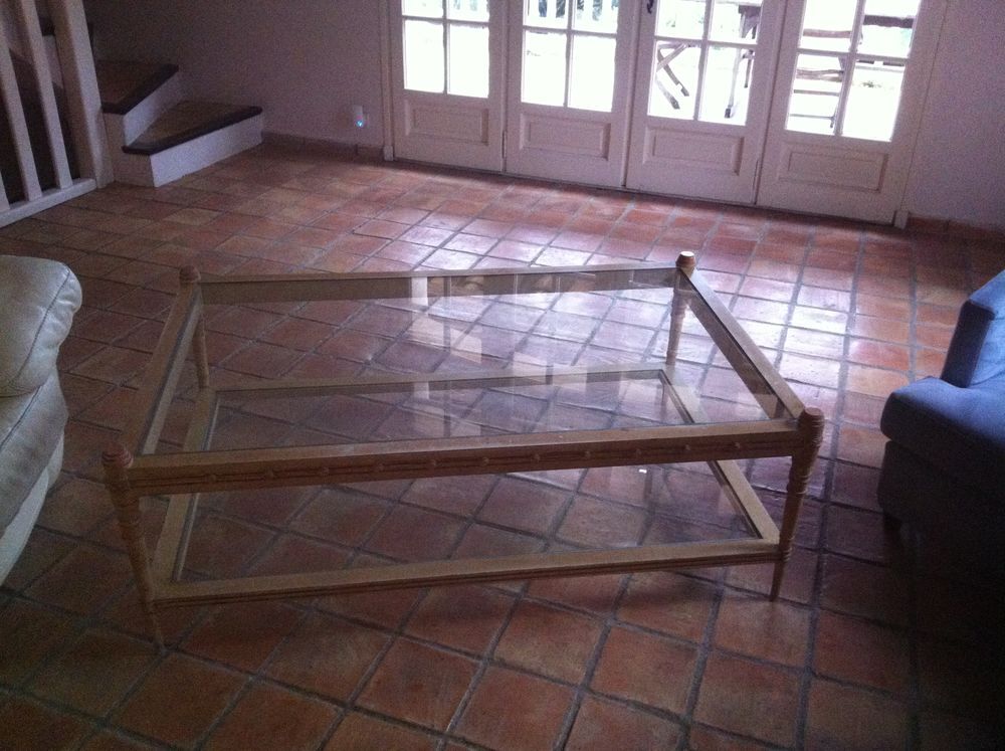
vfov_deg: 40.6
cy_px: 376
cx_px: 502
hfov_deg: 52.7
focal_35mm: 35
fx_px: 1015
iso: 500
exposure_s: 1/17
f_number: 2.8
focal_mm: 3.85
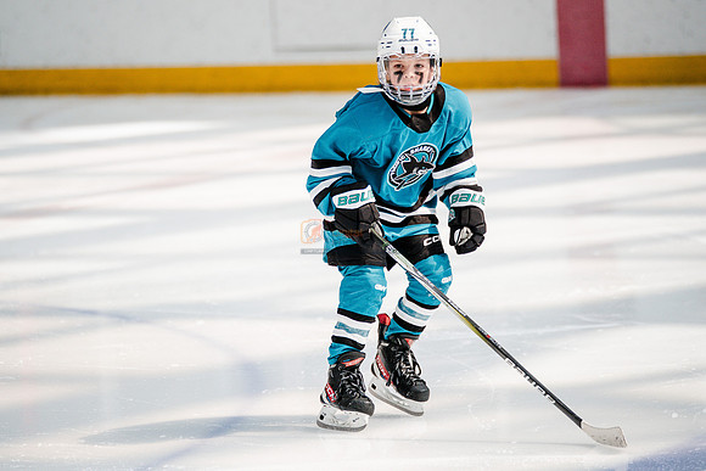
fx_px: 5225
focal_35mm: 266
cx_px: 304
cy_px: 233
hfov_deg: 7.7
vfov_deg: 5.2
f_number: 3.2
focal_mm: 234
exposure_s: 1/3200
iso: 1250
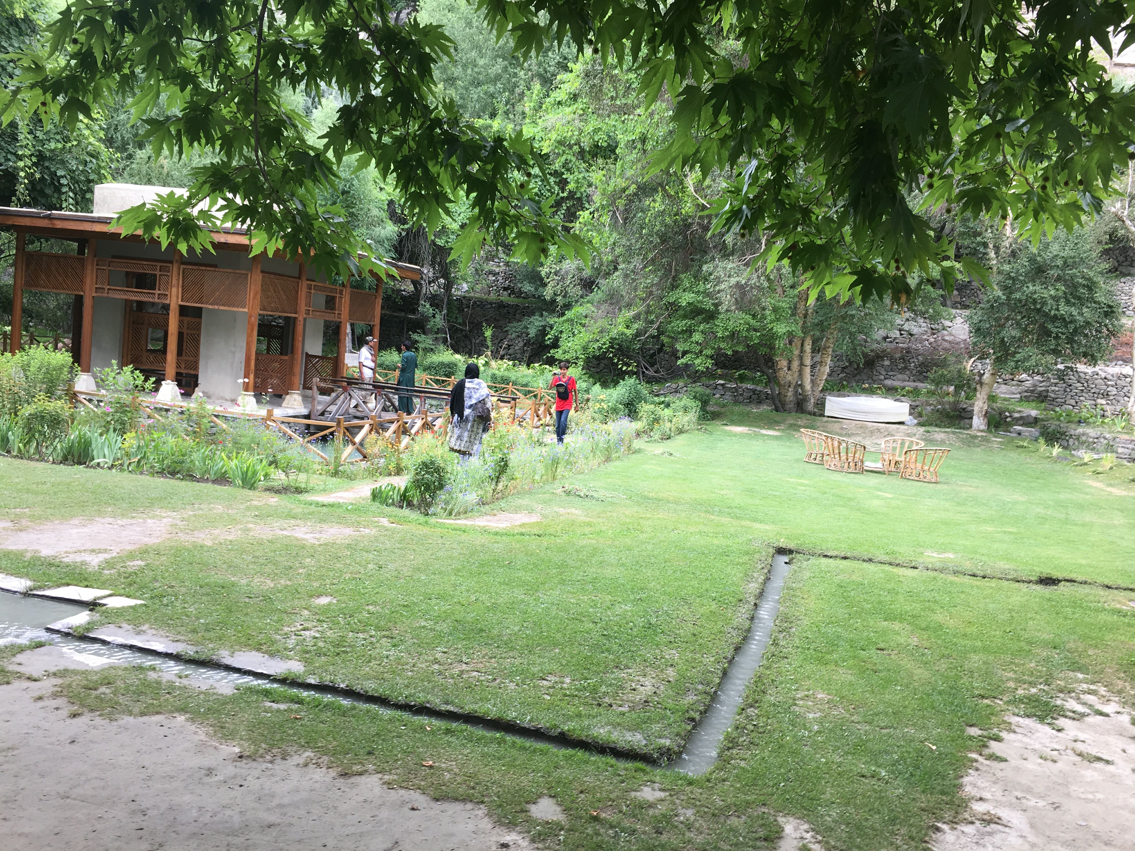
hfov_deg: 61.7
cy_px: 426
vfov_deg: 48.2
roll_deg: -4.3
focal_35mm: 29
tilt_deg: -7.9
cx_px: 568
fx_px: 951
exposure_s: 1/116
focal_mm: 4.15
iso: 25
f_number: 2.2
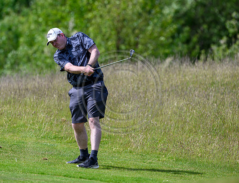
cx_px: 83
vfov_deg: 3.0
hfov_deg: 3.9
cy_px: 79
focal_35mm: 499
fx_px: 3471
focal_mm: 400
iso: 500
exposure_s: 1/4000
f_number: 4
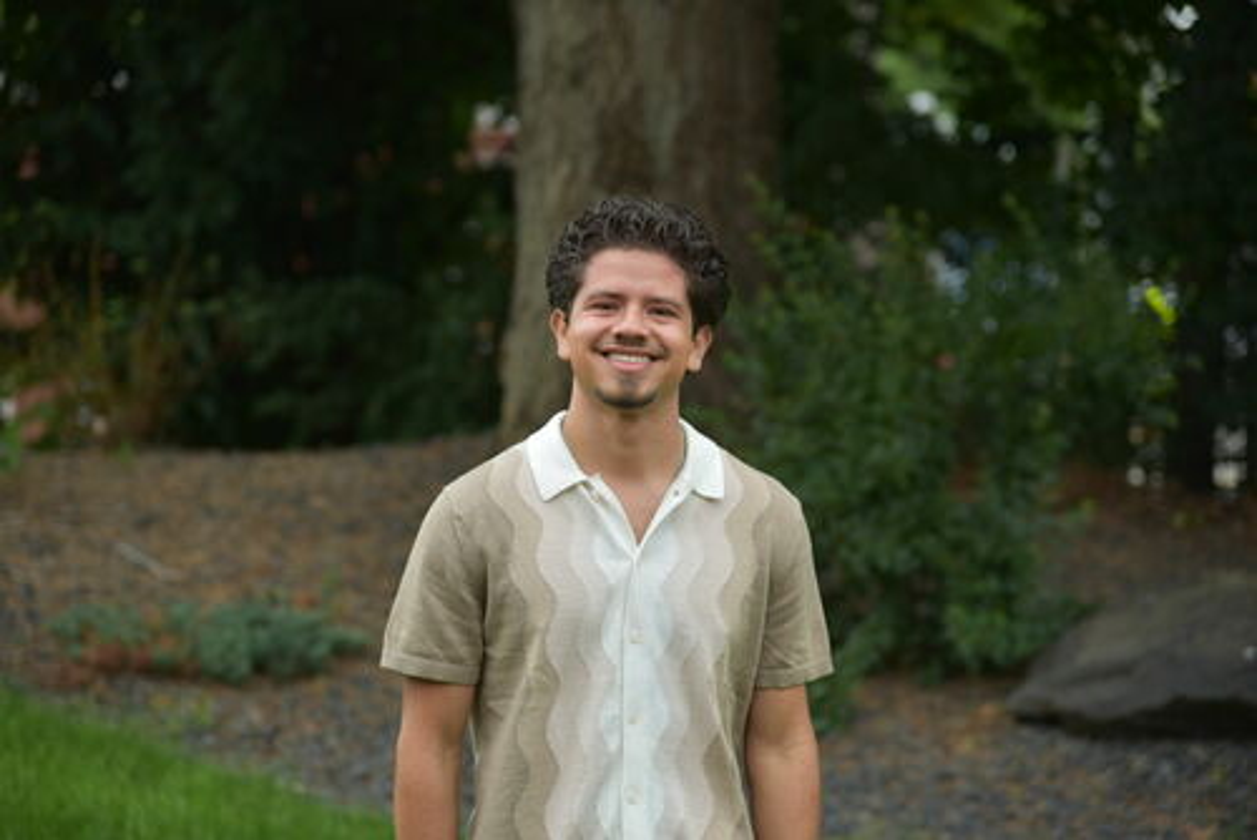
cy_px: 420
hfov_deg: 17.1
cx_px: 628
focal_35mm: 120
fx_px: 4192
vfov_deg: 11.4
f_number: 4
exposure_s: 1/500
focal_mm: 120
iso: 200
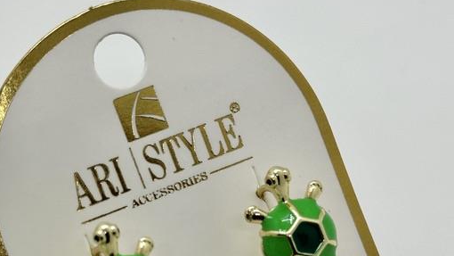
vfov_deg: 11.5
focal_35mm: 105
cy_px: 235
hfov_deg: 20.3
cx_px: 198
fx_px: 1264
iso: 50
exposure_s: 1/237
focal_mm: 6.86
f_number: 1.78
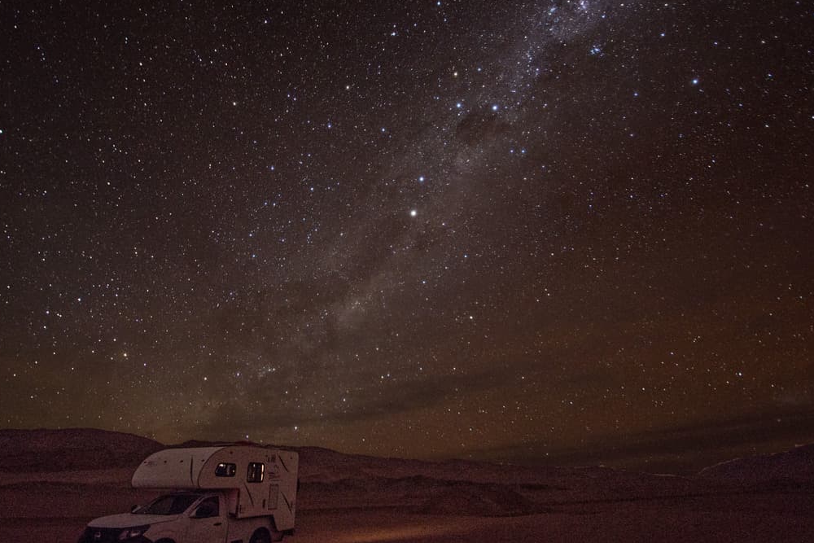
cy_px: 296
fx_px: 407
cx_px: 385
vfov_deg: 67.3
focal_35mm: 18
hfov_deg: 89.9
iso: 1000
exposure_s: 30
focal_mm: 10
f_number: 3.5
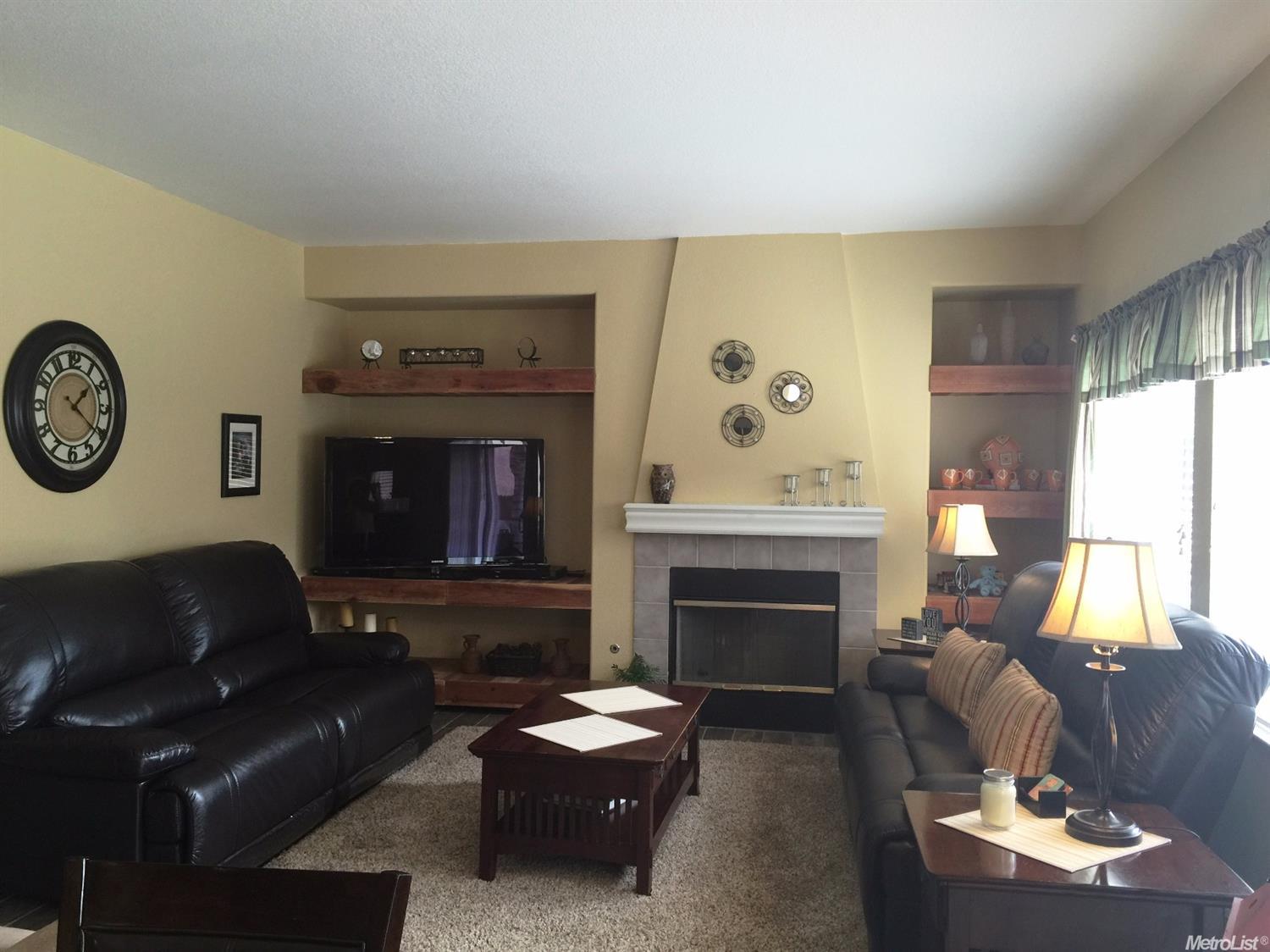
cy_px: 476
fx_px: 1064
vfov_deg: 48.2
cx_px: 635
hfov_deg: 61.7
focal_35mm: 29
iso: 32
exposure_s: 1/30
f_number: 2.2
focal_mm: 4.15
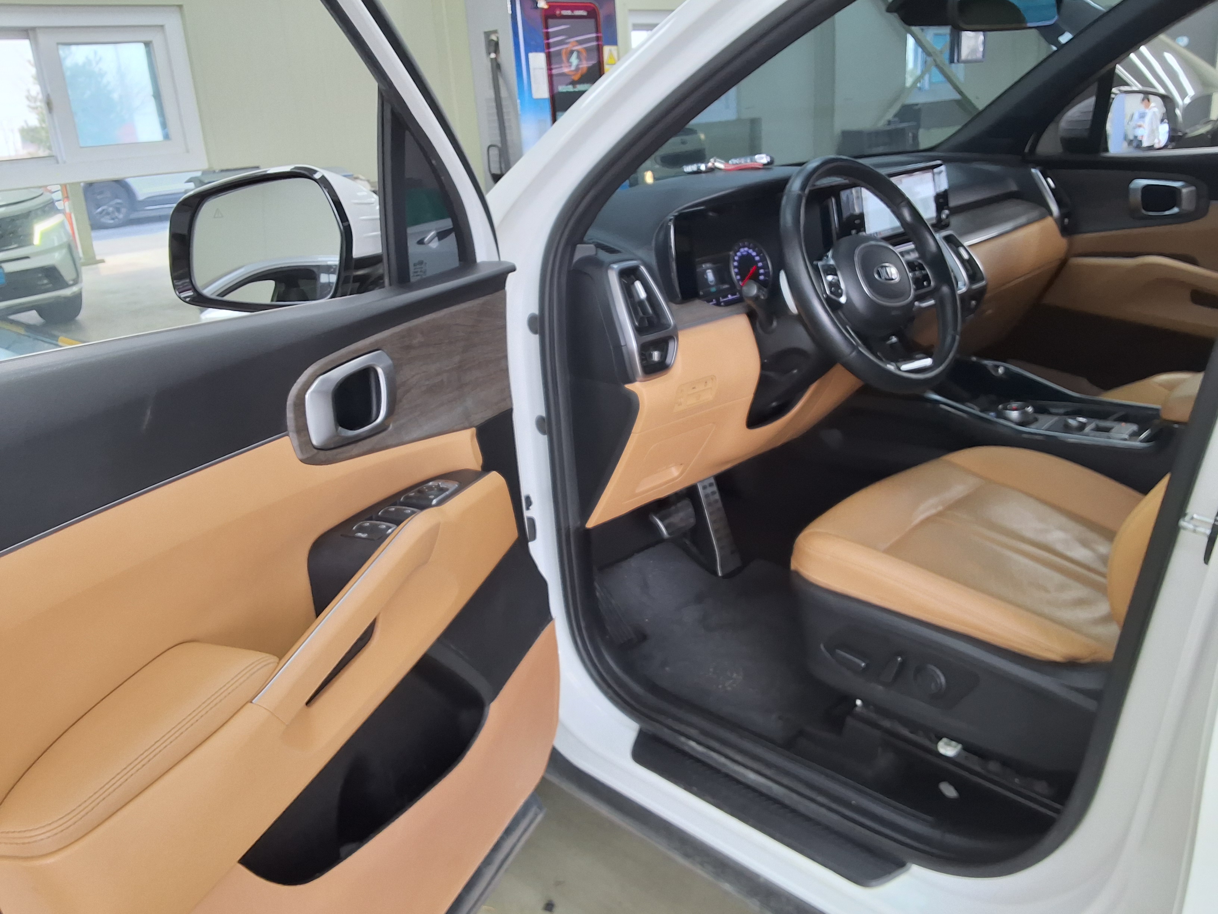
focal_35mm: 28
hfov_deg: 63.4
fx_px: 985
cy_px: 457
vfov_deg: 49.7
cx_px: 609
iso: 64
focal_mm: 2.91
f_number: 1.9
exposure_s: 1/120
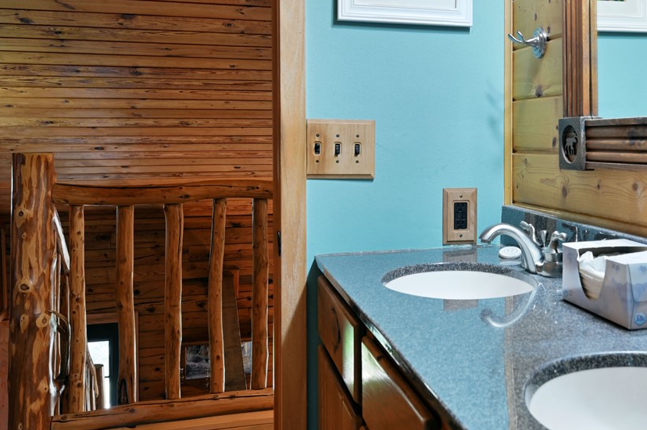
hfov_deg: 43.6
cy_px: 143
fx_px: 778
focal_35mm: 43
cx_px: 489
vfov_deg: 30.7
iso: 100
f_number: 5.6
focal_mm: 16.5
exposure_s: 1/2.5
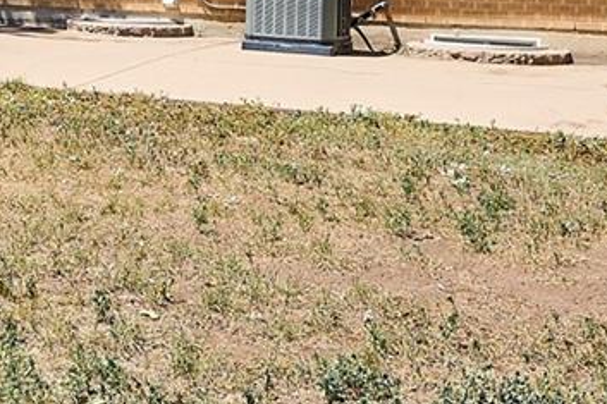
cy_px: -127
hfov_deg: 24.8
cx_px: -29
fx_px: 1298
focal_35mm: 77
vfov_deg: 16.7
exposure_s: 1/500
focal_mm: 17
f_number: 10
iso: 400
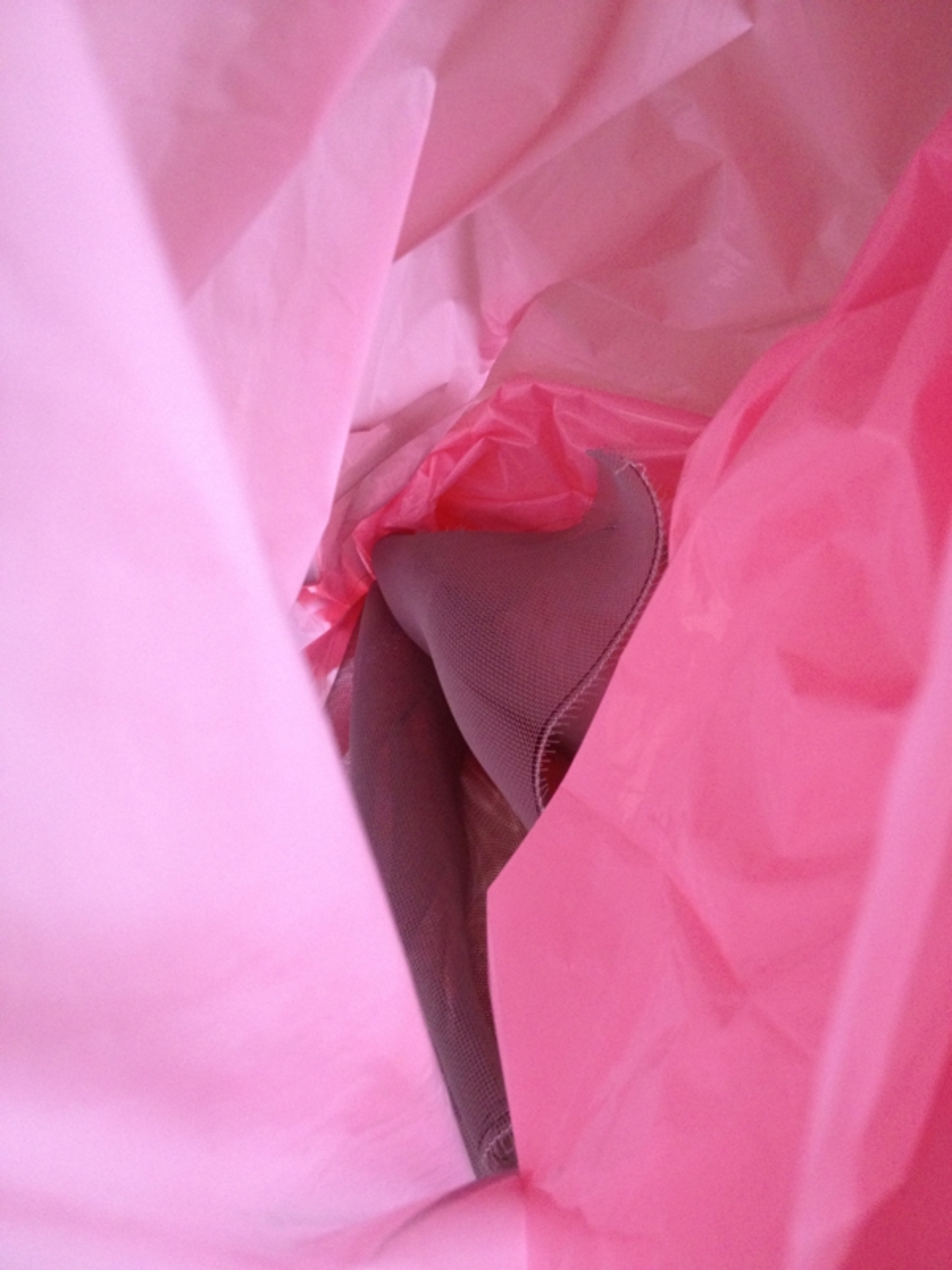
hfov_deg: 40.7
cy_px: 635
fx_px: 1283
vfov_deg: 52.6
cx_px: 476
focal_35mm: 35
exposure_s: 1/20
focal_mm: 4.28
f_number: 2.4
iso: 200
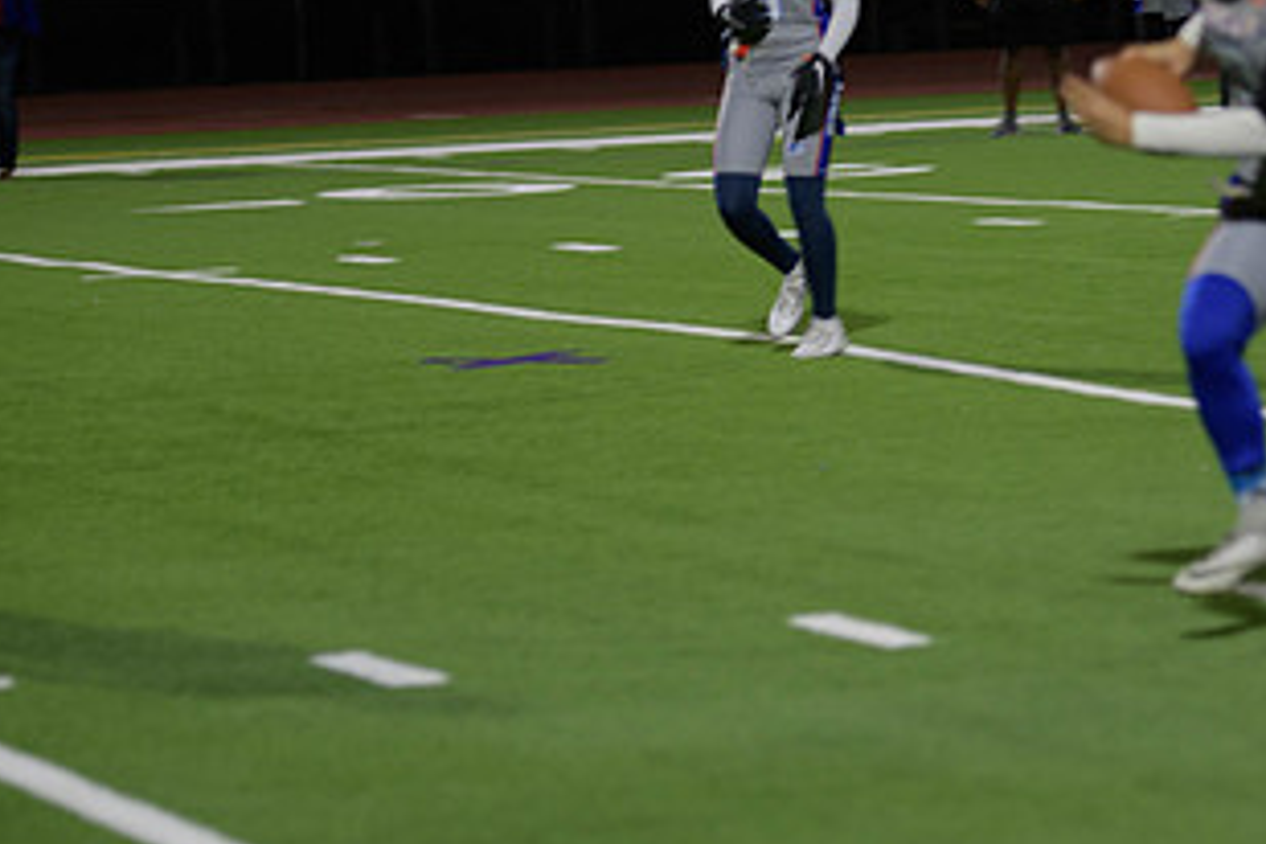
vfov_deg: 6.1
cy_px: 346
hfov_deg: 9.1
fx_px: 7912
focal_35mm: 225
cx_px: 926
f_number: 2.8
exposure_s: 1/200
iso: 500
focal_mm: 120
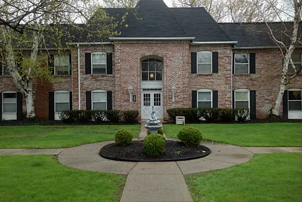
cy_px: 95
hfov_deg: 50.7
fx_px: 319
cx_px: 153
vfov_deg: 35.1
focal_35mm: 38
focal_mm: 4.28
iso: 50
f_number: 2.4
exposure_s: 1/340
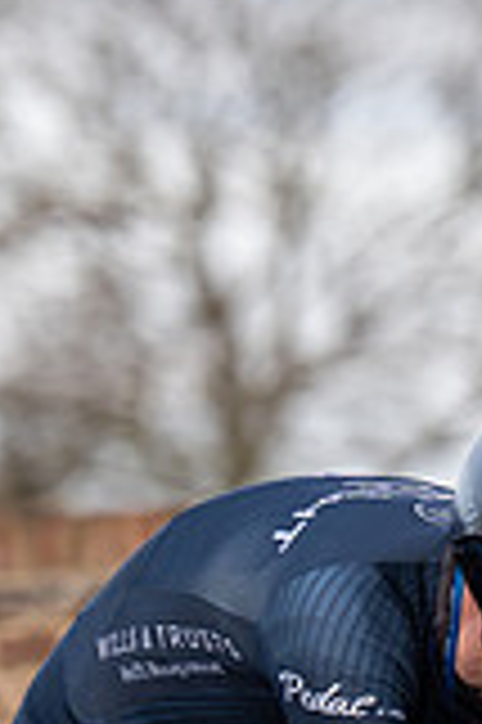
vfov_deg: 2.5
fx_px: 16301
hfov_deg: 1.7
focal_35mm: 810
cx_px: 572
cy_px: 750
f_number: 4
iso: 160
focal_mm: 162
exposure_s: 1/800
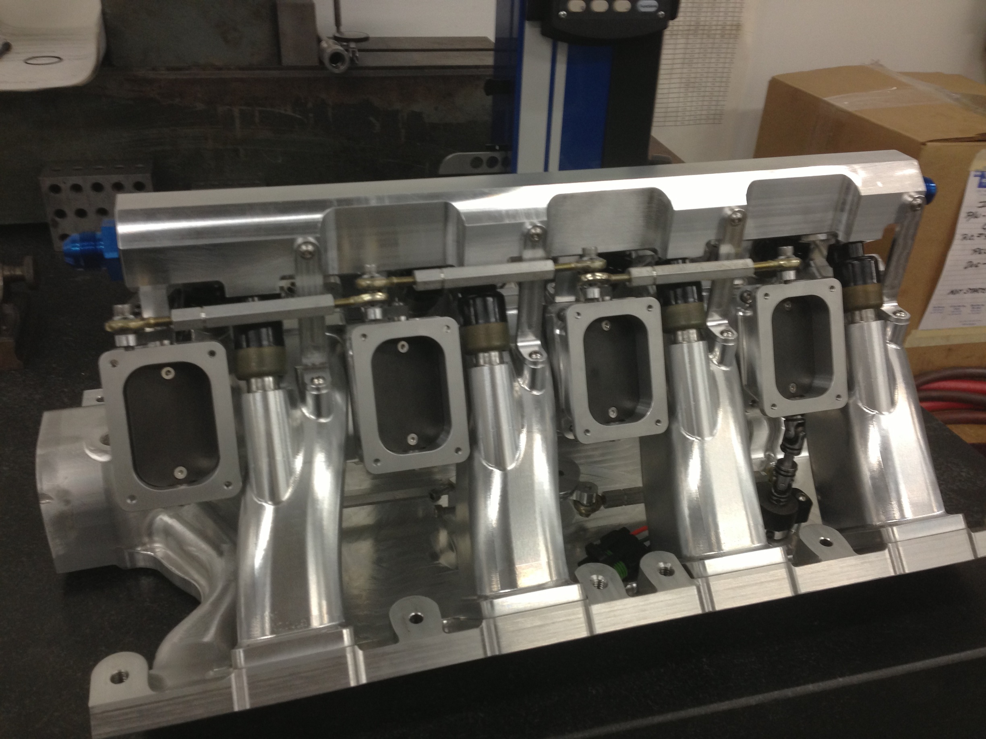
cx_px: 493
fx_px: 940
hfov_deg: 55.4
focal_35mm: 33
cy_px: 370
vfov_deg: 42.9
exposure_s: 1/20
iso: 100
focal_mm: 4.13
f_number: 2.4
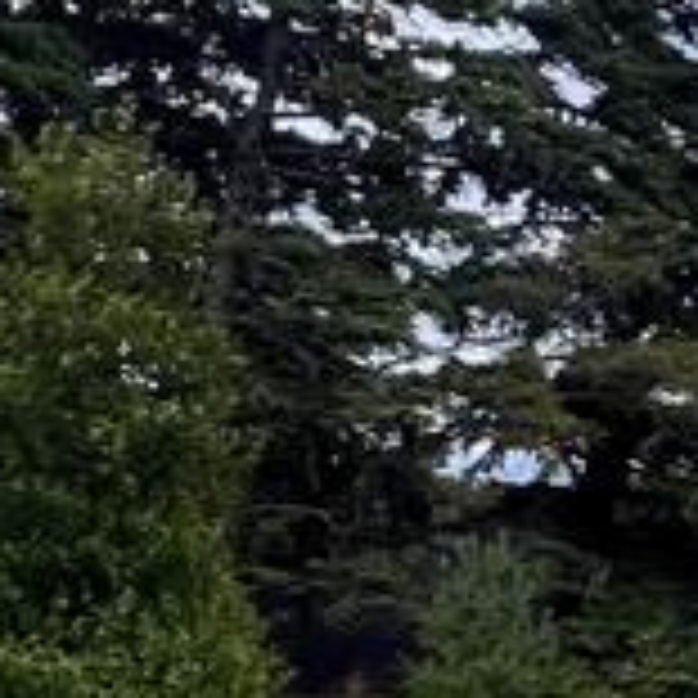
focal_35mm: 76
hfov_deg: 15.3
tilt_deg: +5.1
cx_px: 1585
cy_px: 491
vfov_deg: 22.6
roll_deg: -1.8
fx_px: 1734
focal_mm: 1.57
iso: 32
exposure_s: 1/2732
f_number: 1.8
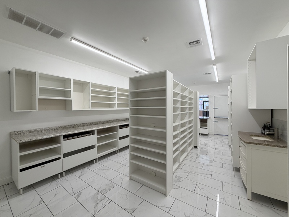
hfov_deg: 102.1
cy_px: 108
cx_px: 144
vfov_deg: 85.7
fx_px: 117
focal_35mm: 14
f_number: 2.2
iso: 64
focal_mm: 2.22
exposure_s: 1/120
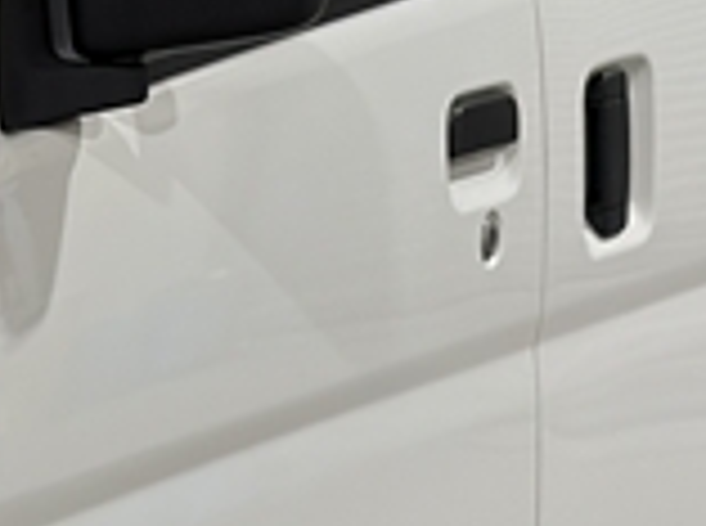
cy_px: 420
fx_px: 6084
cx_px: -544
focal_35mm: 299
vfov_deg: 4.9
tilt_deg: -8.2
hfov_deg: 6.5
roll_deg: +1.0
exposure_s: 1/50
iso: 50
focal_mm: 5.96
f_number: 1.6
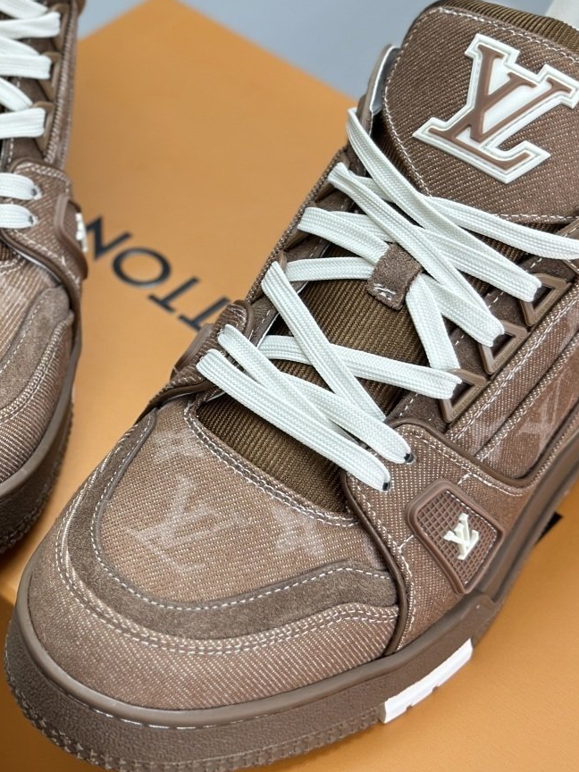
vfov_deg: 24.3
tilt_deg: -41.3
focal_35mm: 80
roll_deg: -6.3
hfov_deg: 18.3
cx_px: 149
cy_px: 244
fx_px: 1784
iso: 64
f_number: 1.78
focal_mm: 6.86
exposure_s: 1/100
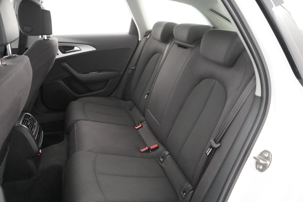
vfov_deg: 46.4
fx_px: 236
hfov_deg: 65.5
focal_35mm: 28
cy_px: 101
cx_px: 152
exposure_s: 1/60
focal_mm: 28
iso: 10000
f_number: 3.5
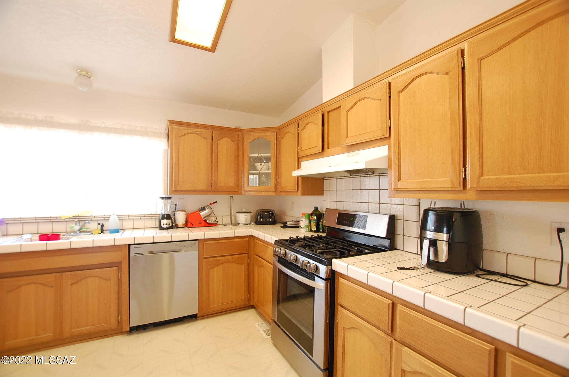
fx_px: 237
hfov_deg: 100.5
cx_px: 284
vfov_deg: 77.1
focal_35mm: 15
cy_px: 188
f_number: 4.5
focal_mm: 10
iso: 200
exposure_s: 1/8
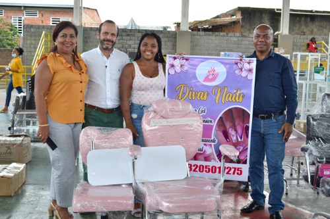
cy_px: 110
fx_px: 399
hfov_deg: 45.0
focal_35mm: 44
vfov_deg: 30.8
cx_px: 165
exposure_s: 1/125
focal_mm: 29
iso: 110
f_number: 5.6
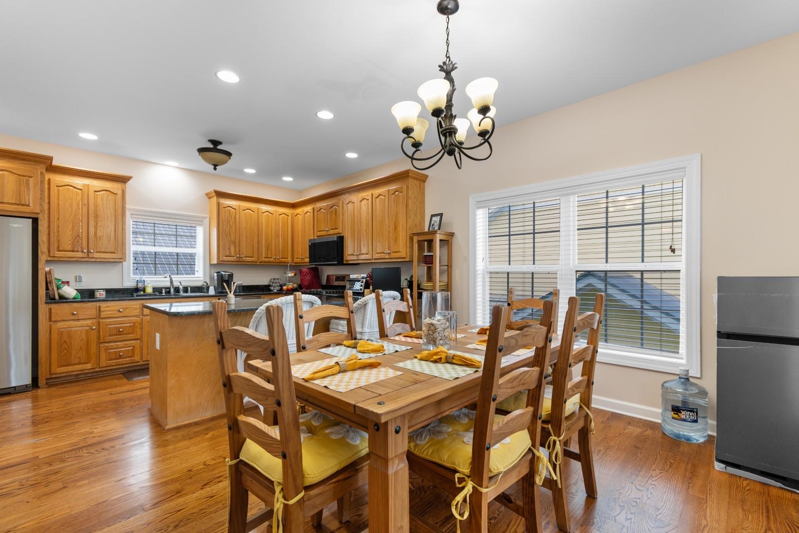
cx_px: 400
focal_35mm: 15
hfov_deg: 100.4
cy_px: 266
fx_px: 333
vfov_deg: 77.3
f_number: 4.5
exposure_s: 1/8
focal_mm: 10
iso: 100
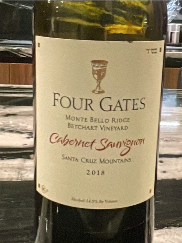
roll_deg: -0.9
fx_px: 210
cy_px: 122
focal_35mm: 30
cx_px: 91
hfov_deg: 46.8
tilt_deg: -15.3
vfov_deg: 60.0
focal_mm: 1.54
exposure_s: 1/40
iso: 640
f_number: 2.4
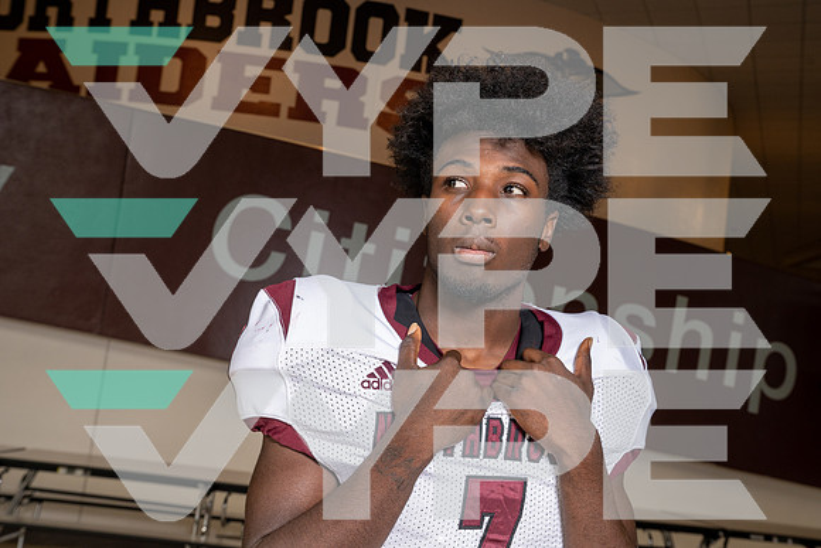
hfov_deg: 43.6
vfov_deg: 29.9
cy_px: 274
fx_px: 1026
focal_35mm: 45
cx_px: 410
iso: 800
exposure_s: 1/250
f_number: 8
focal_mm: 45
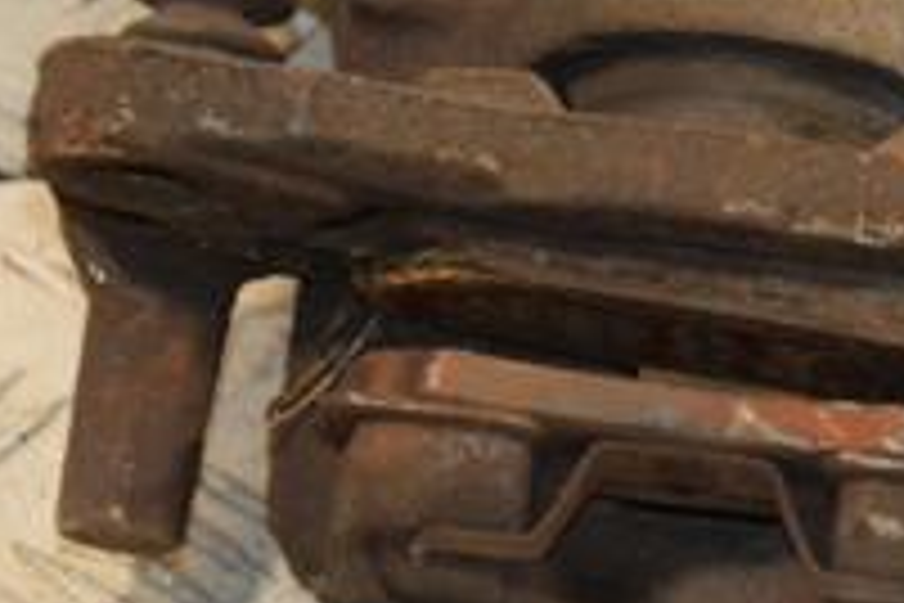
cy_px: 104
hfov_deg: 7.0
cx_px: 873
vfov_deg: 4.7
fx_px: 7407
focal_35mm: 295
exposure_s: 1/125
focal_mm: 66
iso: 800
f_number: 5.3
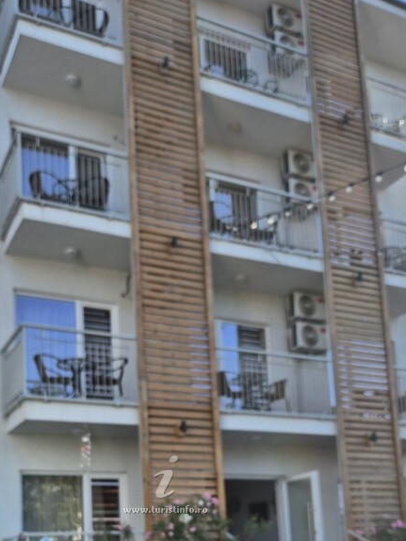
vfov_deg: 42.4
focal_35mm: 41
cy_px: 474
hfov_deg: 35.0
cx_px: 156
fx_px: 641
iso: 25
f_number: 1.8
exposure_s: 1/774
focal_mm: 5.4
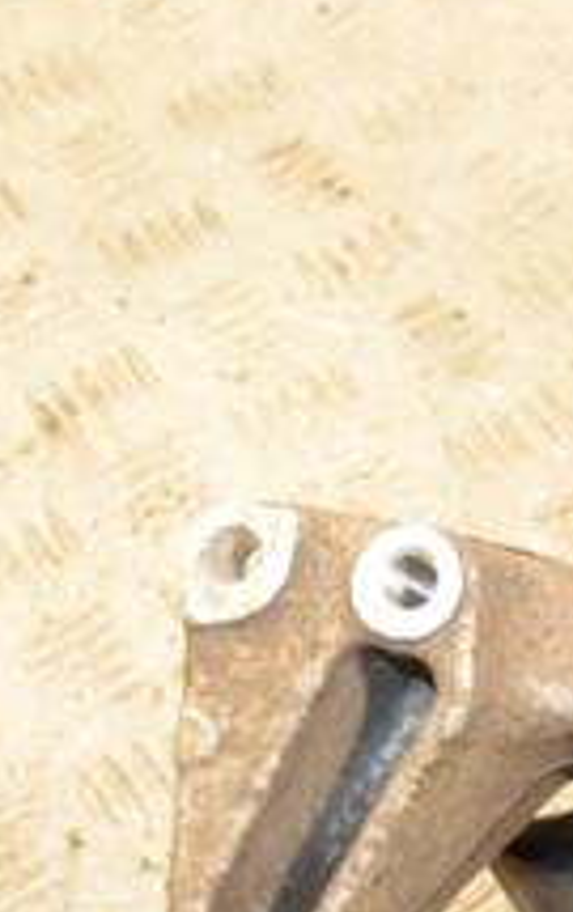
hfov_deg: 11.6
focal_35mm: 106
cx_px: 963
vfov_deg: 19.5
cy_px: 585
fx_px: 2650
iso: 800
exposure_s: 1/200
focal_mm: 25
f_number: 5
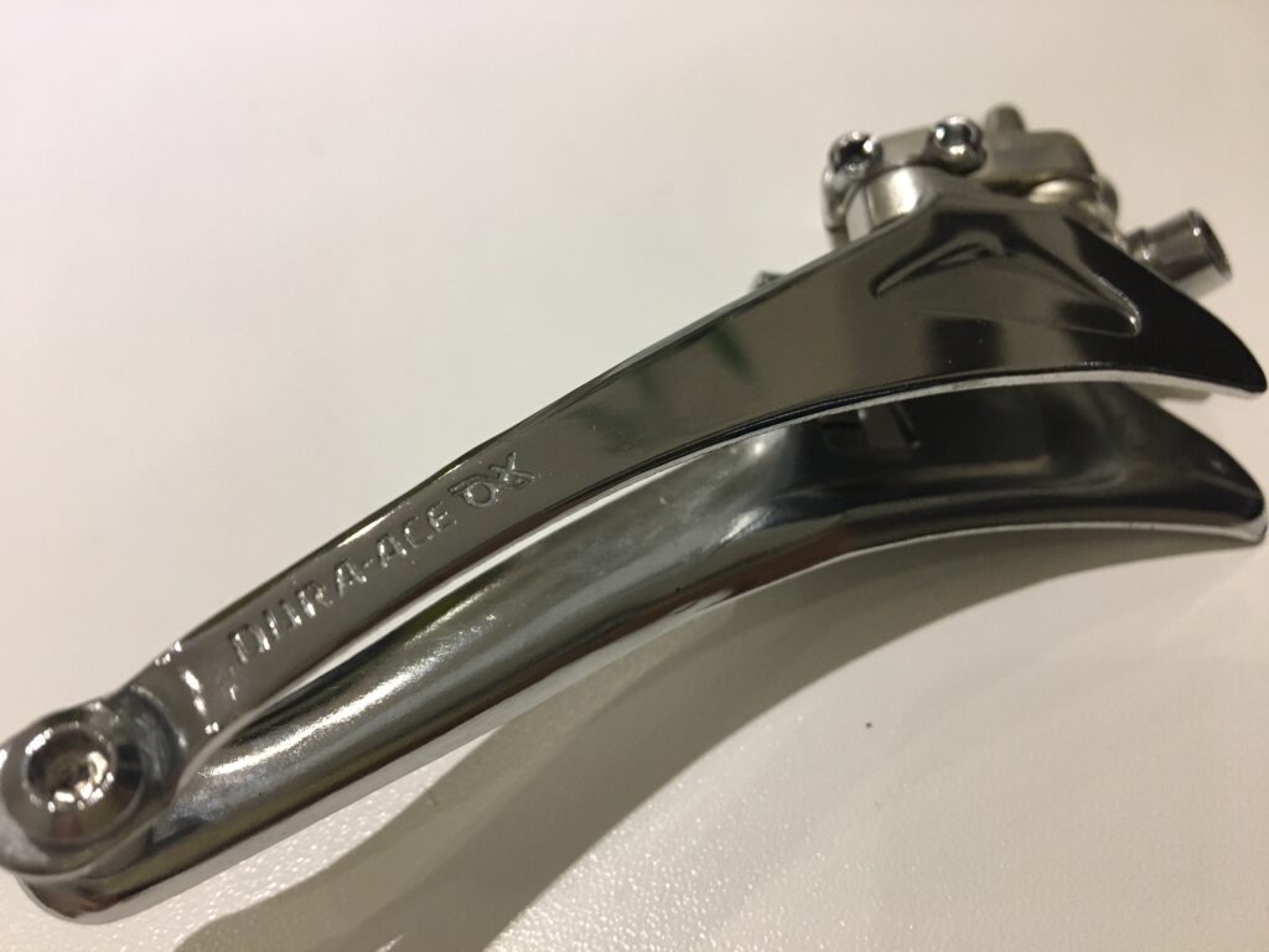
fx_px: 1063
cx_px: 634
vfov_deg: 48.2
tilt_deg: -49.3
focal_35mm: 29
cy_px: 476
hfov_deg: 61.7
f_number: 2.2
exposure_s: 1/33
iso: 160
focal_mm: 4.15
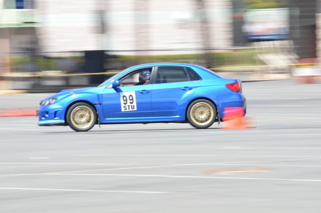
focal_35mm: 450
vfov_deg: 3.0
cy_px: 106
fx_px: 4004
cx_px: 160
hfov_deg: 4.6
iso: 400
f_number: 29
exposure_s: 1/30
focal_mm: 300
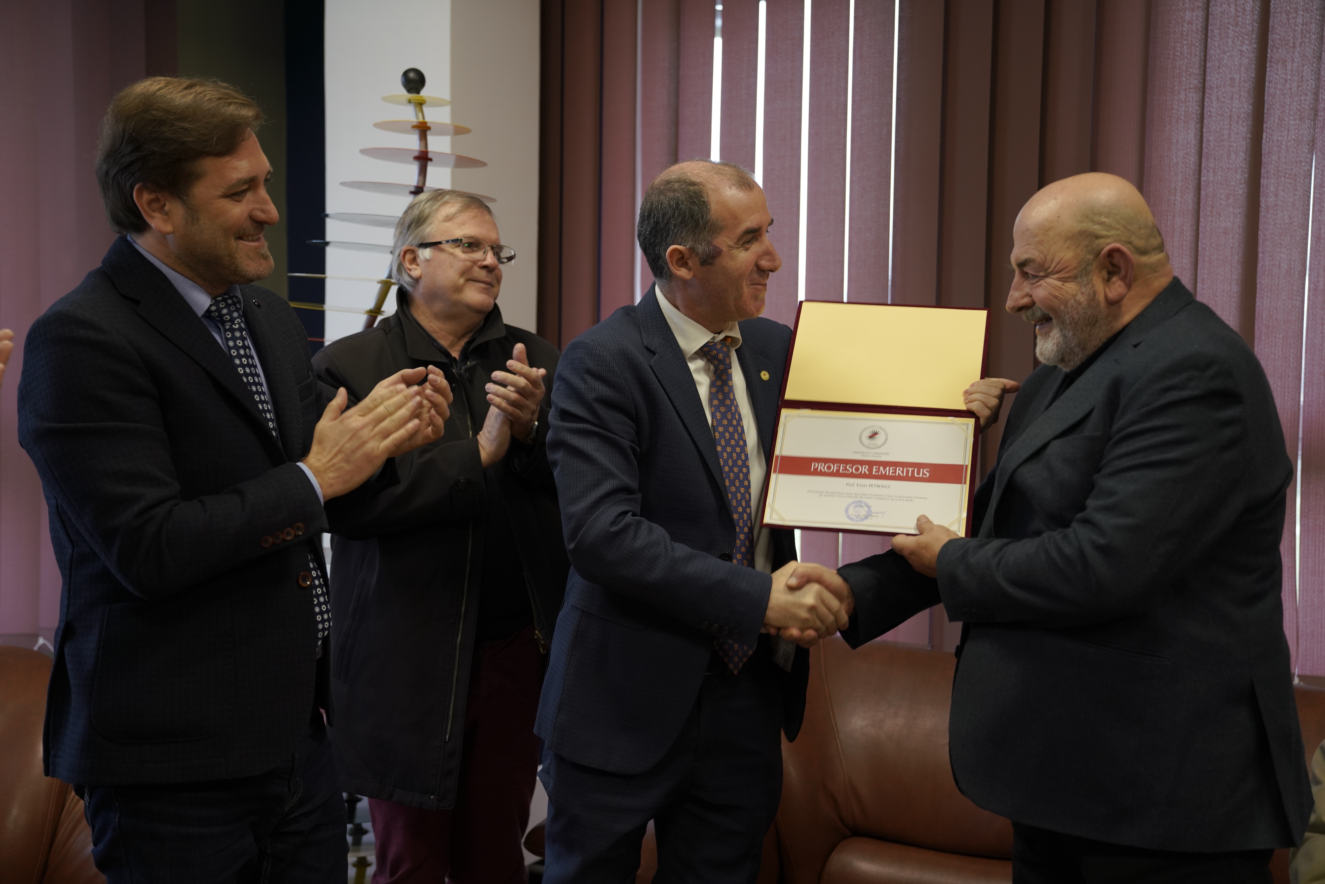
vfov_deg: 29.3
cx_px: 662
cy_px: 442
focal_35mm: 46
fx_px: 1693
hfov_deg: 42.7
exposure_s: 1/100
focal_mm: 46
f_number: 3.2
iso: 800
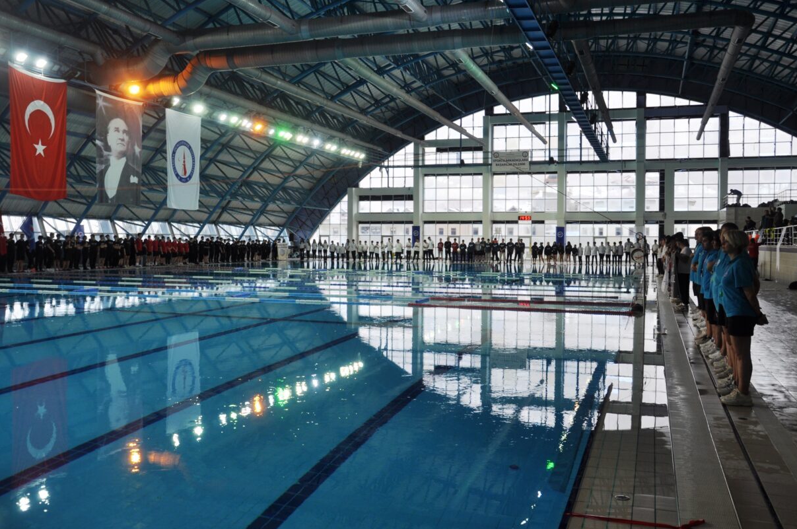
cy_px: 260
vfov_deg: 37.7
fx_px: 774
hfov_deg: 54.5
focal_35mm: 35
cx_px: 390
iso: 200
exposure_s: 1/40
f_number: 6.3
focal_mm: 22
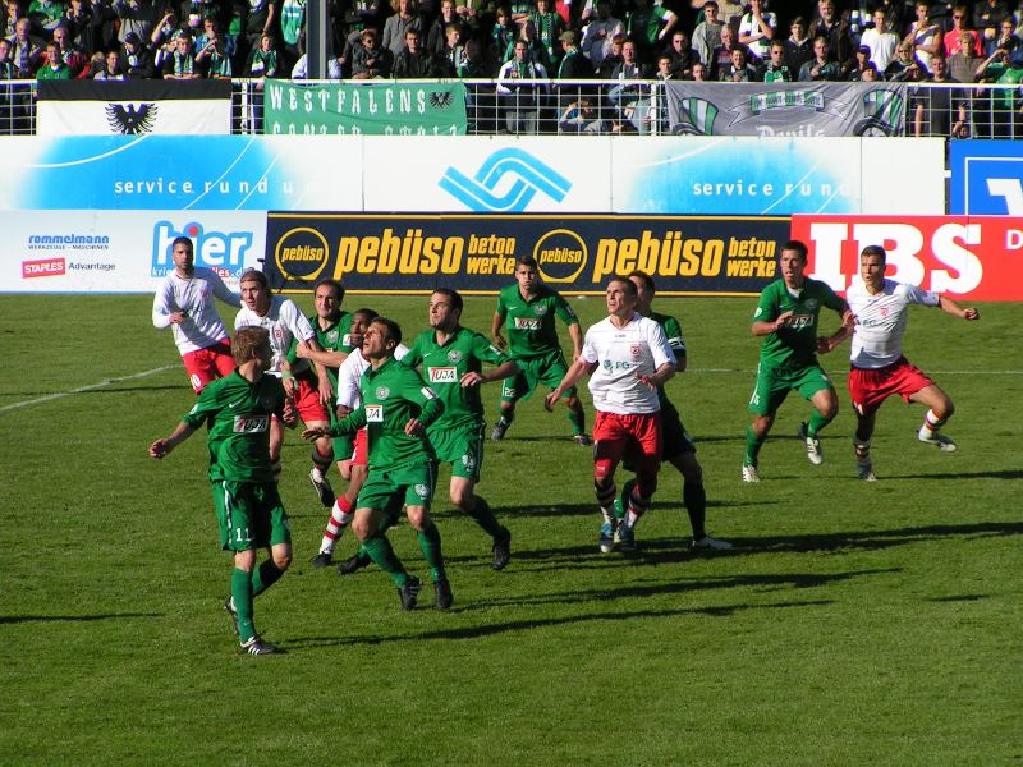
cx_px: 512
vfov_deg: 5.7
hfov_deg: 7.6
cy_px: 384
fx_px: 7654
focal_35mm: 259
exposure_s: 1/640
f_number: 5.6
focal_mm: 39.6
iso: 50
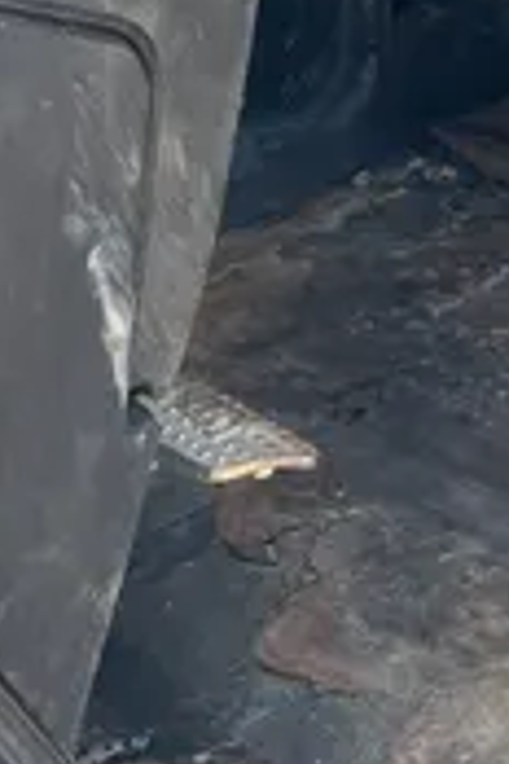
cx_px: 592
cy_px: -599
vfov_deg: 15.5
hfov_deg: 11.8
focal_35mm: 114
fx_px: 2418
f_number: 1.6
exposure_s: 1/428
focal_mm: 5.1
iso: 50
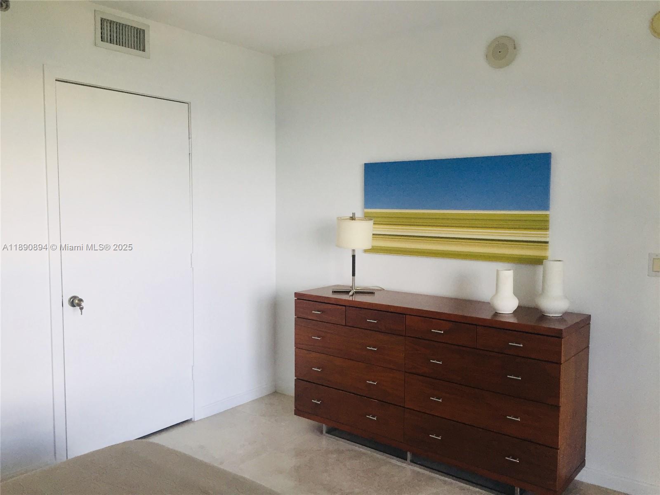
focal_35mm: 29
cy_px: 248
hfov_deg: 61.7
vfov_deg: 48.2
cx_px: 330
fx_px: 553
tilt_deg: -3.9
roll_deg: -1.4
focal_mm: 4.15
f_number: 2.2
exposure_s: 1/30
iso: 40
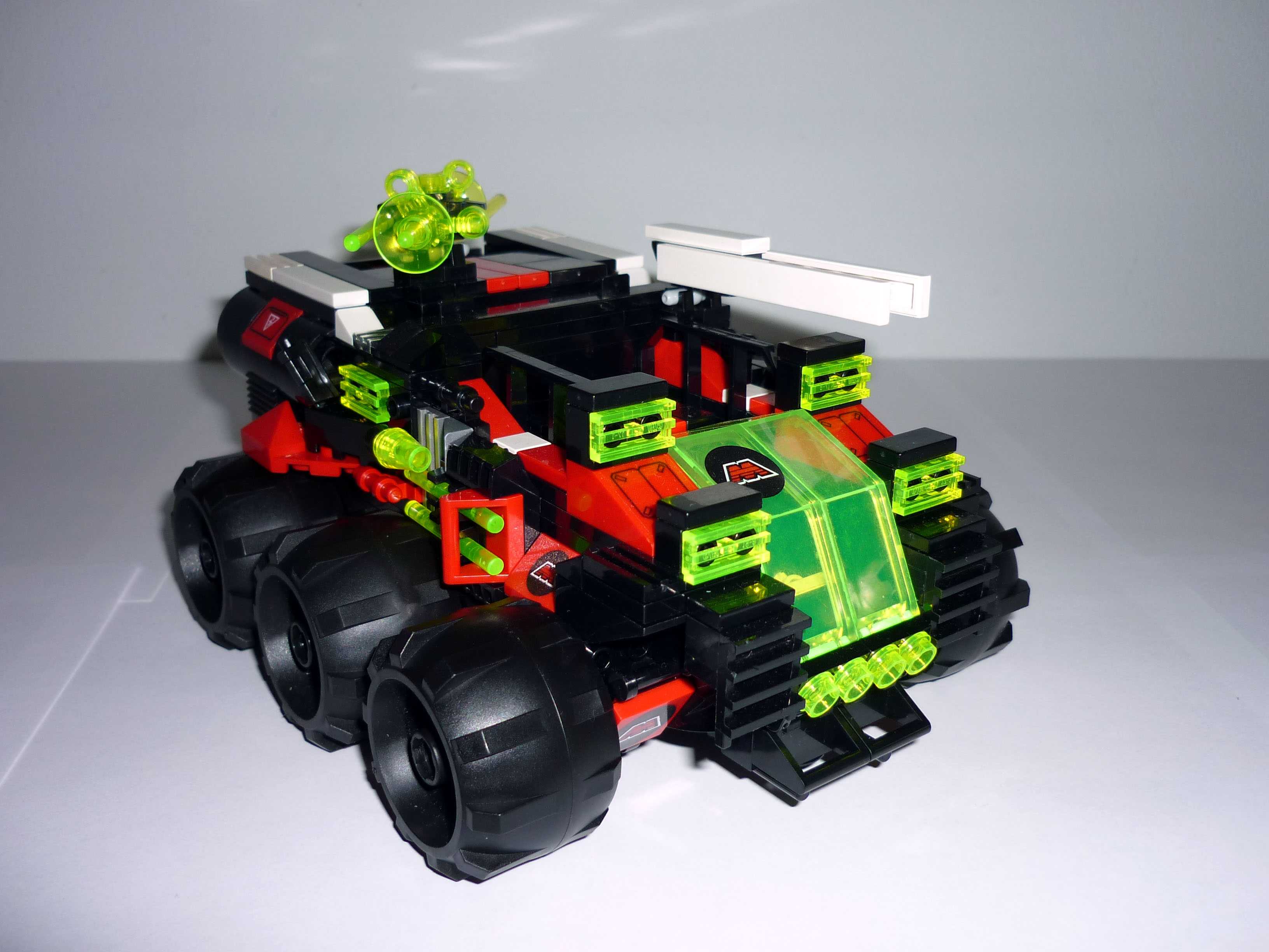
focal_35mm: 33
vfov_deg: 42.9
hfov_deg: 55.4
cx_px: 634
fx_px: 1210
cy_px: 476
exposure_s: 1/30
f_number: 2.8
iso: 100
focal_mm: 5.5
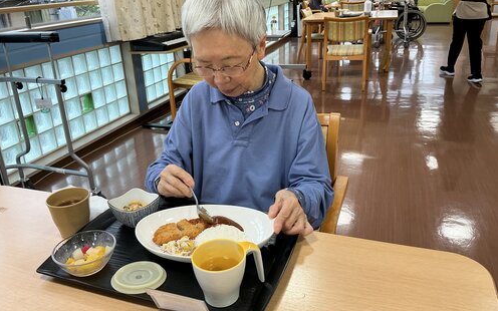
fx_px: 421
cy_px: 138
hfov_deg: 61.2
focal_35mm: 31
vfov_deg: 40.5
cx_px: 248
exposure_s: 1/60
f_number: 1.8
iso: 40
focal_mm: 3
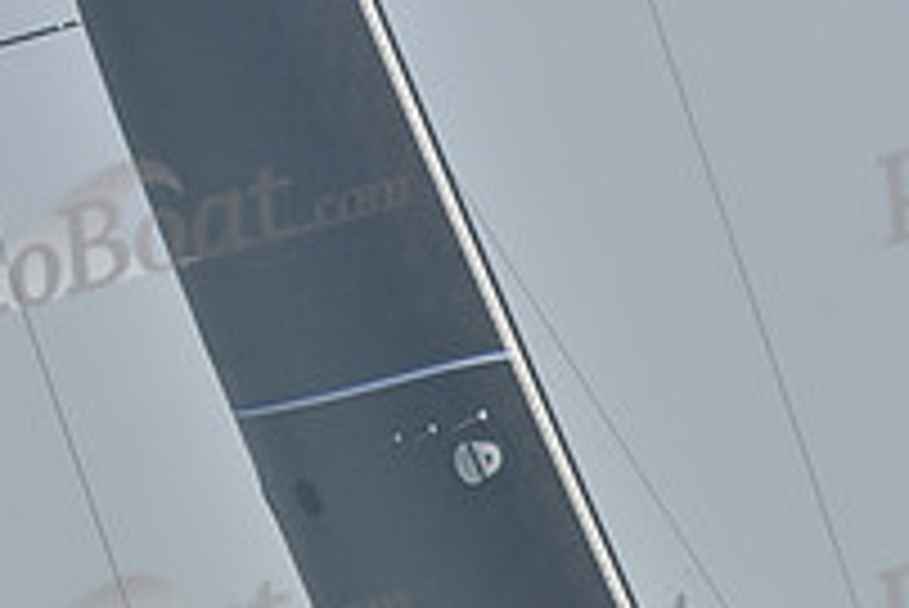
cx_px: 648
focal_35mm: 860
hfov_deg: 2.4
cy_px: 840
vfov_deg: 1.6
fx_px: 21730
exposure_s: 1/1000
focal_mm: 300
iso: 280
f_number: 8
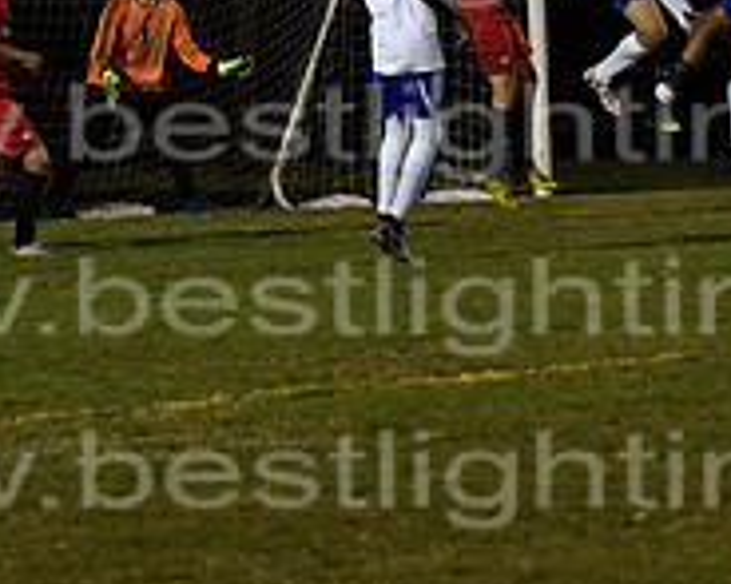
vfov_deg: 4.4
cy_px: 46
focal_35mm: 355
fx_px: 7676
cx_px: 596
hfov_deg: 5.4
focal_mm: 80
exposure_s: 1/1250
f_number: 4
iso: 6400
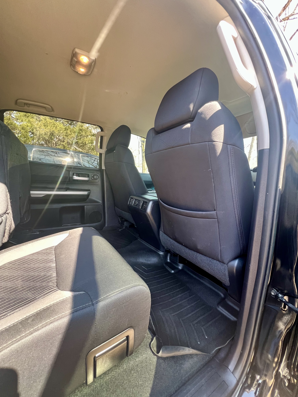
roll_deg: +0.5
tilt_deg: -8.5
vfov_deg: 106.2
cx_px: 149
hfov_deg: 89.9
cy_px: 198
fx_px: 149
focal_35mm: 13
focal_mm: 1.57
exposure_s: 1/99
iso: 200
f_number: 1.8
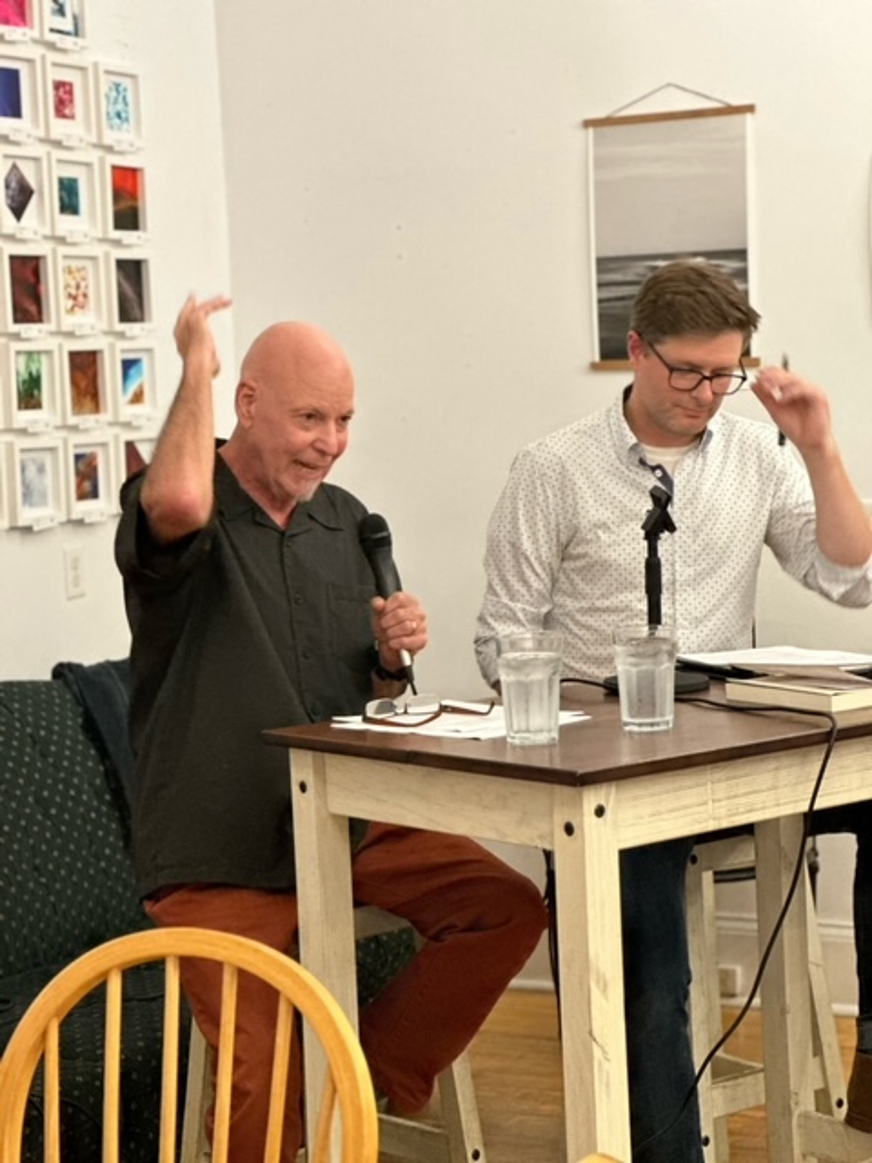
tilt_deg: -4.0
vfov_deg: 25.3
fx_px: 2586
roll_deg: +1.7
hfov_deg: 19.1
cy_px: 582
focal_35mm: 77
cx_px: 436
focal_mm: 9
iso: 500
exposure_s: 1/24
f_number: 2.8
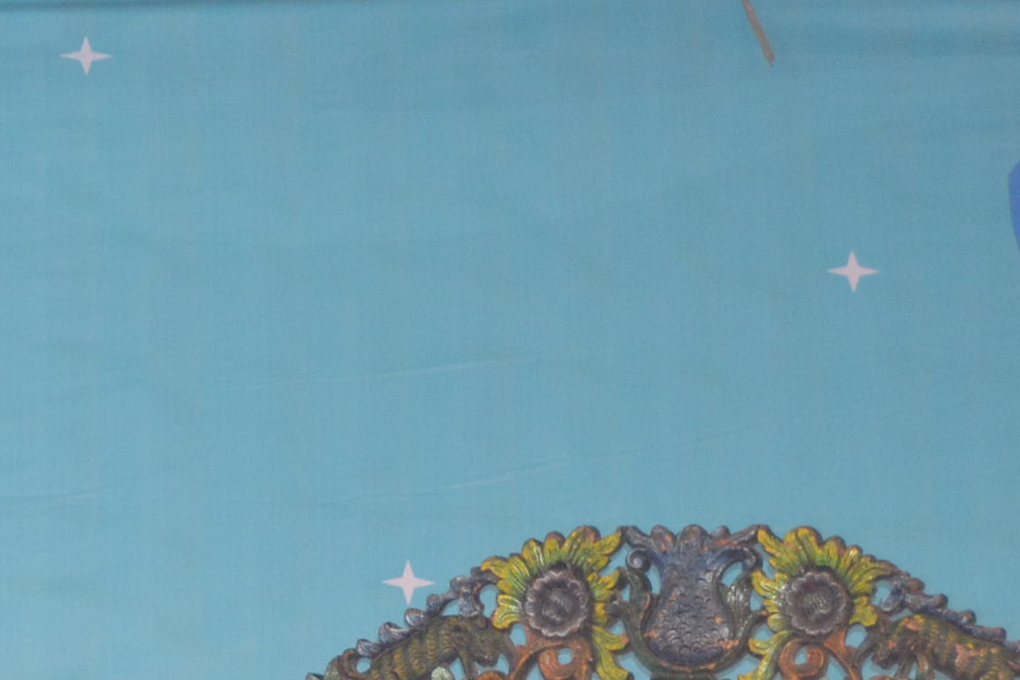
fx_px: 7028
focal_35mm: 248
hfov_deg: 8.1
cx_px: -654
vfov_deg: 5.5
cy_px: 1159
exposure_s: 1/60
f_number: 5
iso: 1000
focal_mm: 42
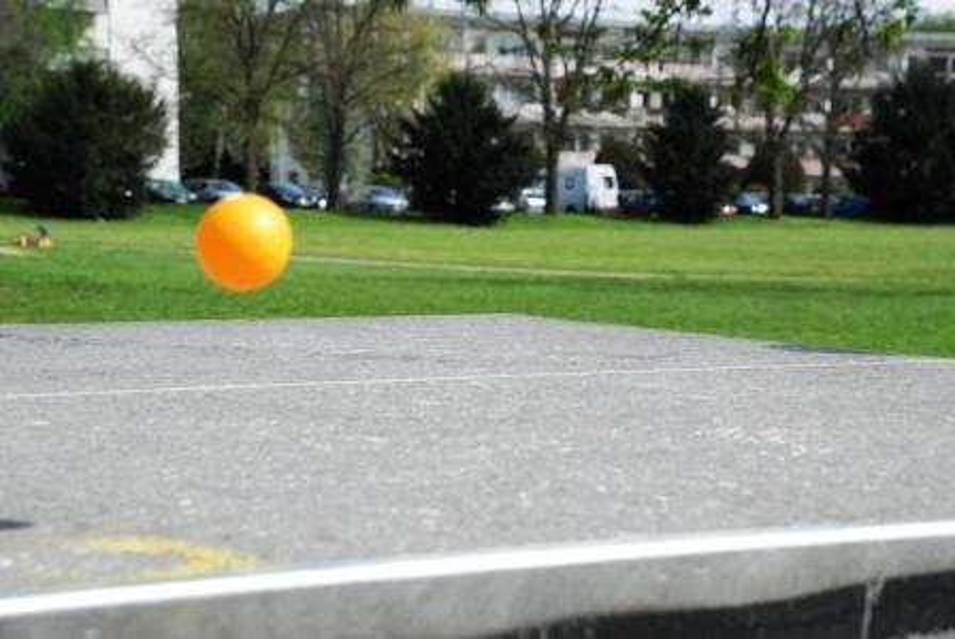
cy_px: 320
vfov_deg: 14.8
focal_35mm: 93
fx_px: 2470
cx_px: 478
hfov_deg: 21.9
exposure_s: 1/1600
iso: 1600
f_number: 10
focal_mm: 62
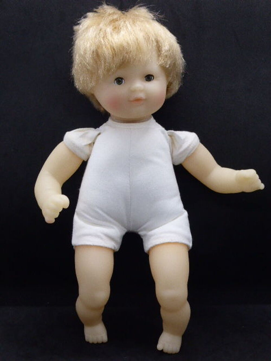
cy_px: 180
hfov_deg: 25.7
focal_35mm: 57
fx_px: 595
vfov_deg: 33.8
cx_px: 136
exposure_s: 1/60
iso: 400
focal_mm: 9.7
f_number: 4.6
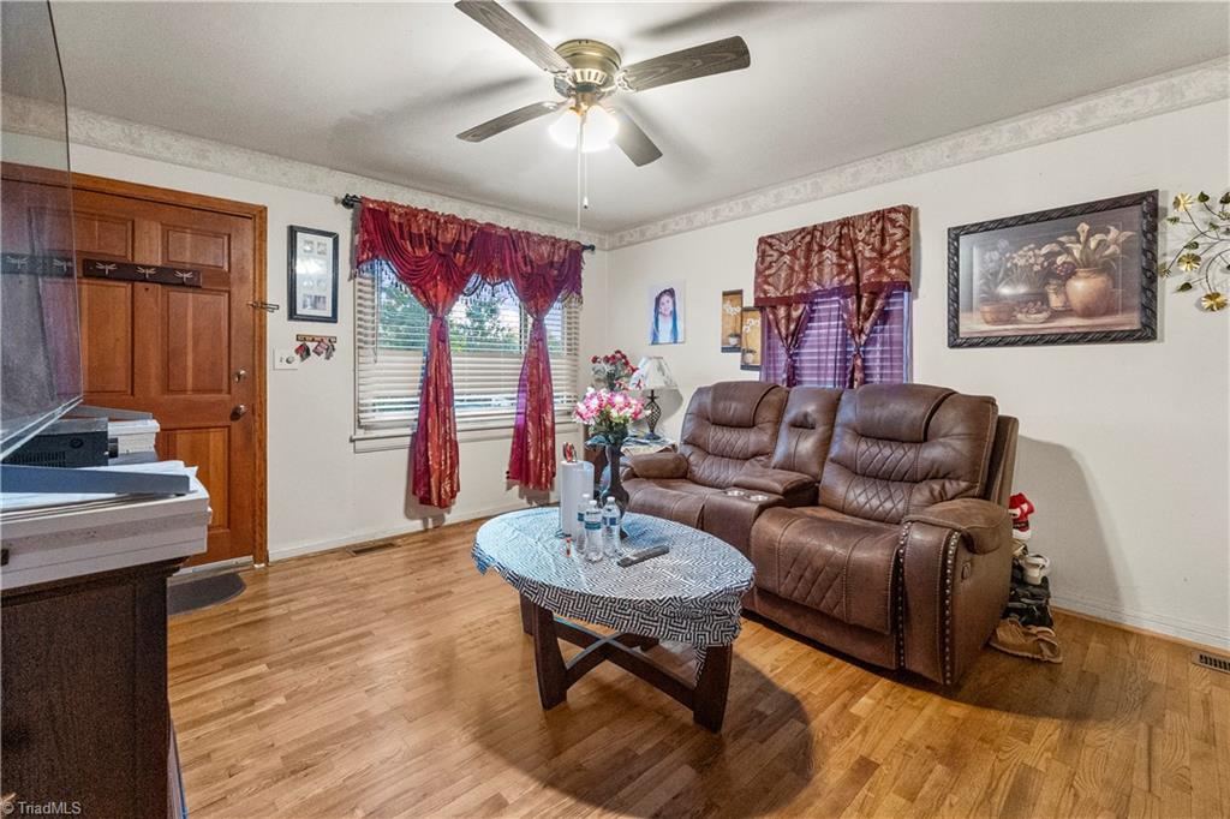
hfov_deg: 100.4
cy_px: 410
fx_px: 512
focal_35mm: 15
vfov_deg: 77.3
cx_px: 615
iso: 5000
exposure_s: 1/50
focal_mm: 10
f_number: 4.5
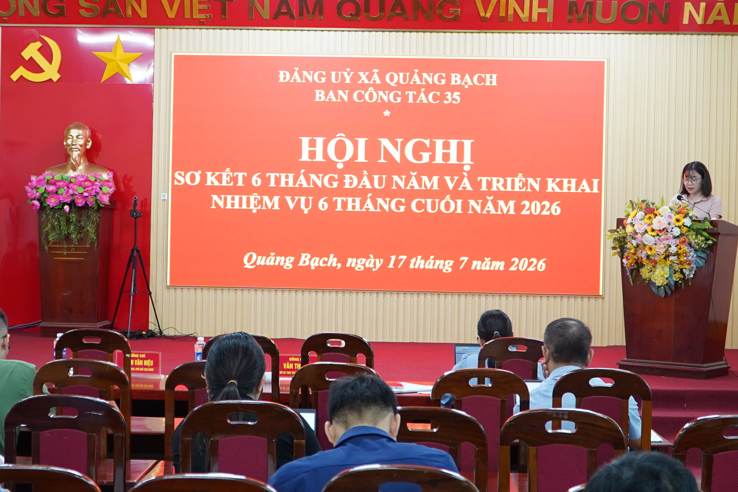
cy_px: 211
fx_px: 1148
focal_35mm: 56
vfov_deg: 24.2
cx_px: 306
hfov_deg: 35.6
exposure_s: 1/40
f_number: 4
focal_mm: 26
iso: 1000
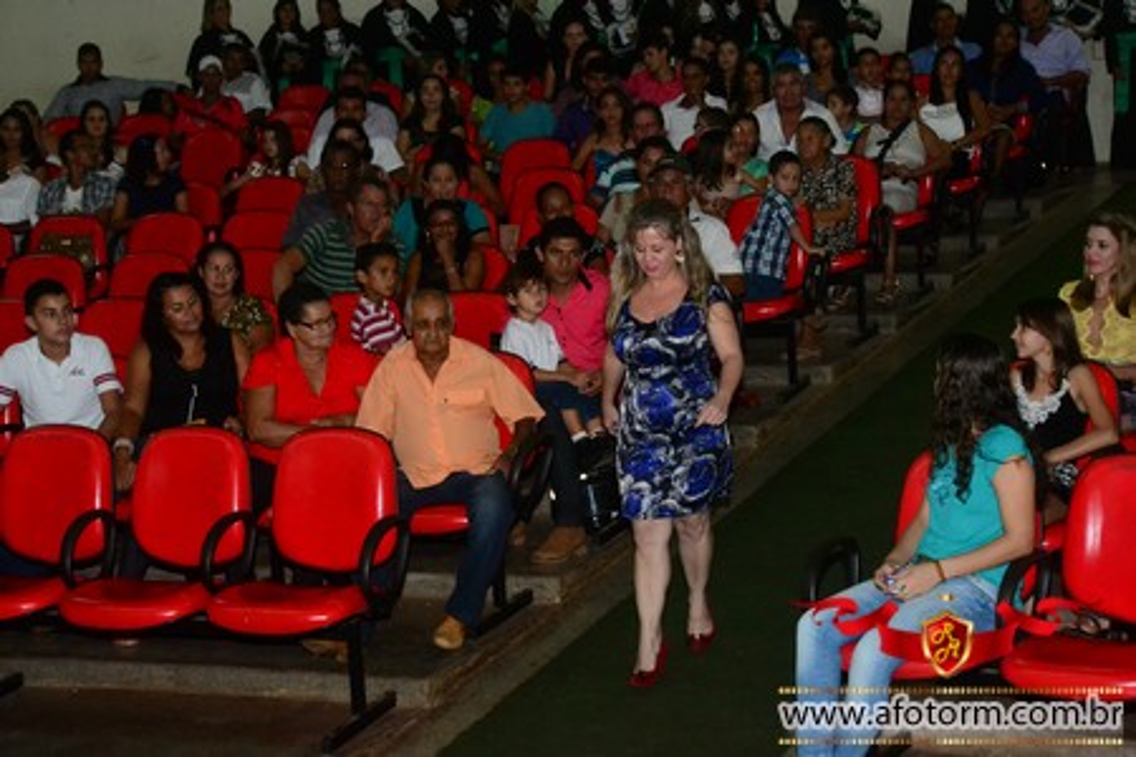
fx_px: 2366
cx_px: 568
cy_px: 378
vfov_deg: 18.2
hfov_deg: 27.0
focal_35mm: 75
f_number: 7.1
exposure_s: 1/80
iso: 3200
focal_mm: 50
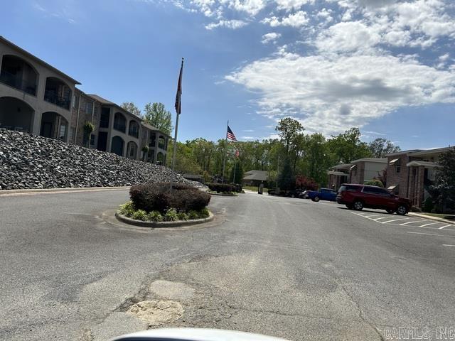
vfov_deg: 53.1
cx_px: 228
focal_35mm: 26
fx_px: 342
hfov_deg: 67.3
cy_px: 170
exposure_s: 1/7463
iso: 50
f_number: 1.5
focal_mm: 5.7
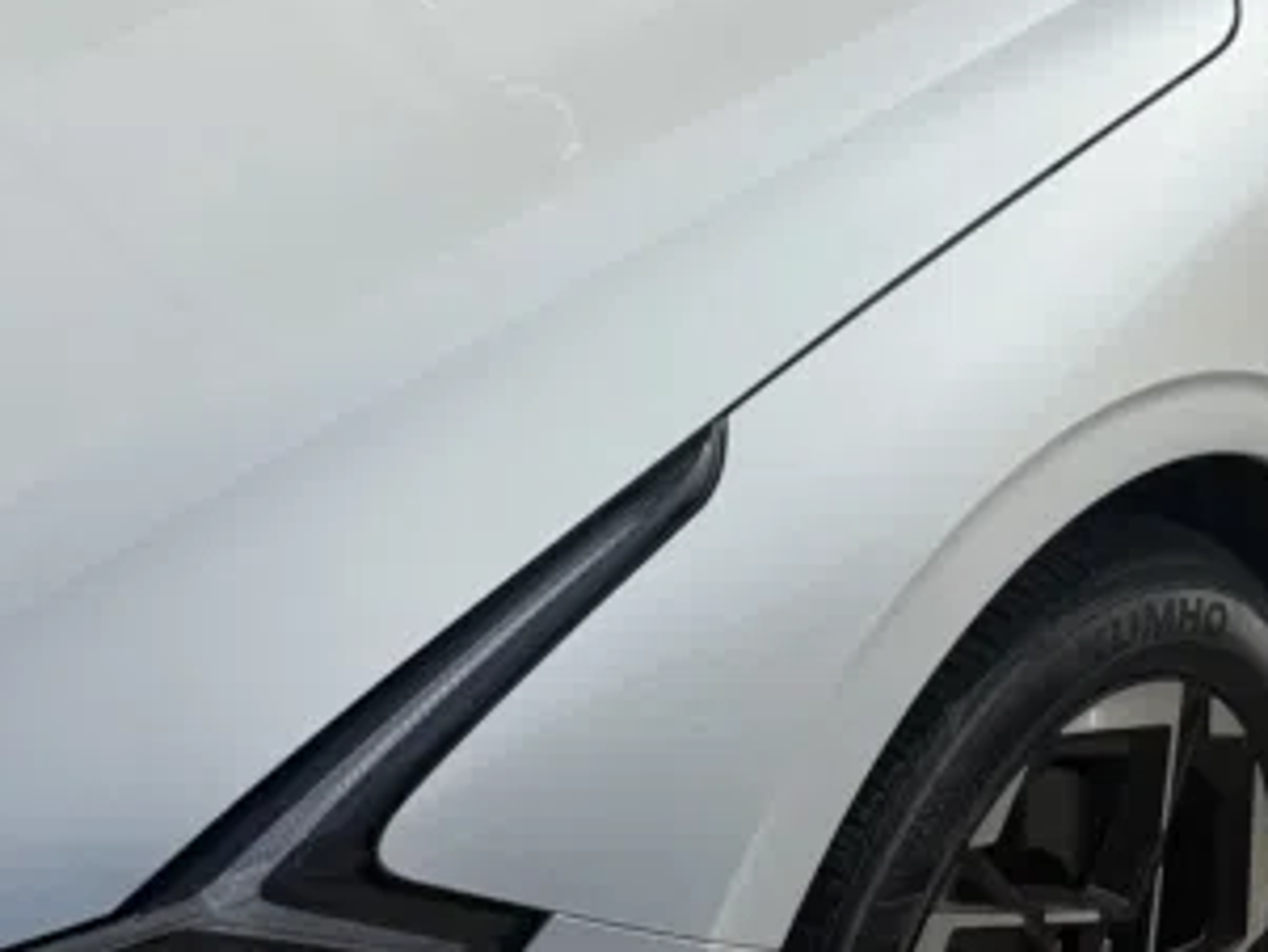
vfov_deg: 28.5
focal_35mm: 51
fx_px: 1869
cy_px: 598
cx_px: 1146
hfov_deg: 35.3
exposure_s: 1/10309
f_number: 1.78
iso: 80
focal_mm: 6.76
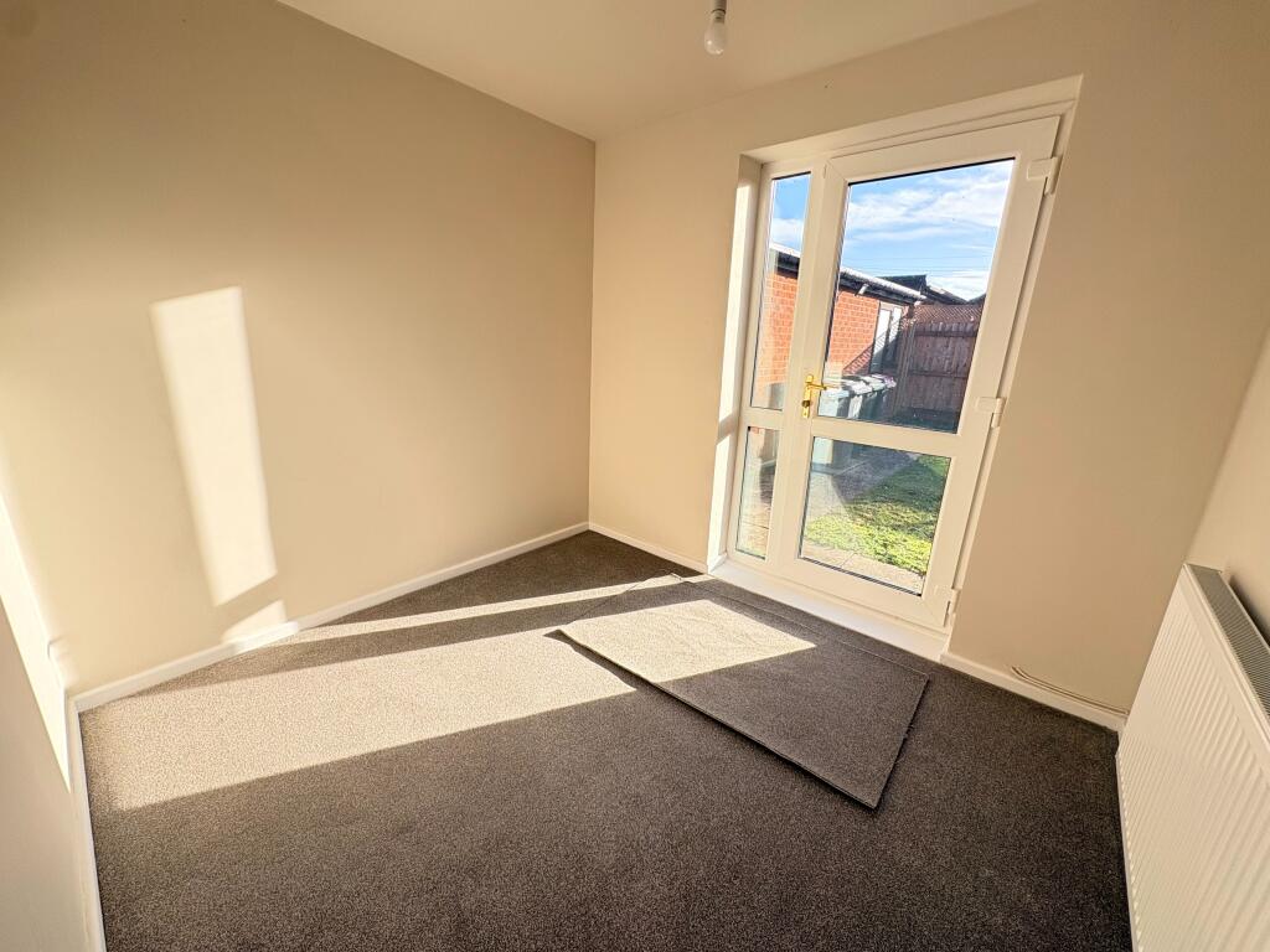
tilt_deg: -15.0
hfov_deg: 102.1
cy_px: 476
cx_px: 635
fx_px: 514
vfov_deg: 85.7
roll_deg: -1.8
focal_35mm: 14
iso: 40
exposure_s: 1/168
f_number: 2.2
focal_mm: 2.22
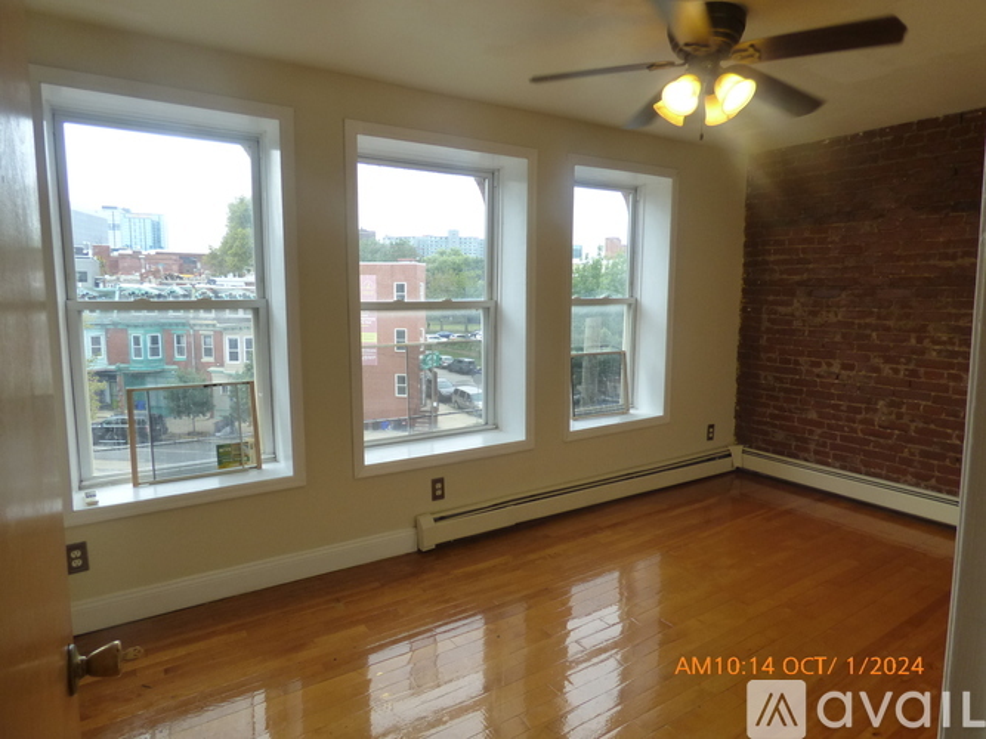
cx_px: 493
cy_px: 370
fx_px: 570
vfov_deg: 66.0
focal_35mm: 20
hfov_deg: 81.8
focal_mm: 3.58
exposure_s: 1/200
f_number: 2.8
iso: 200
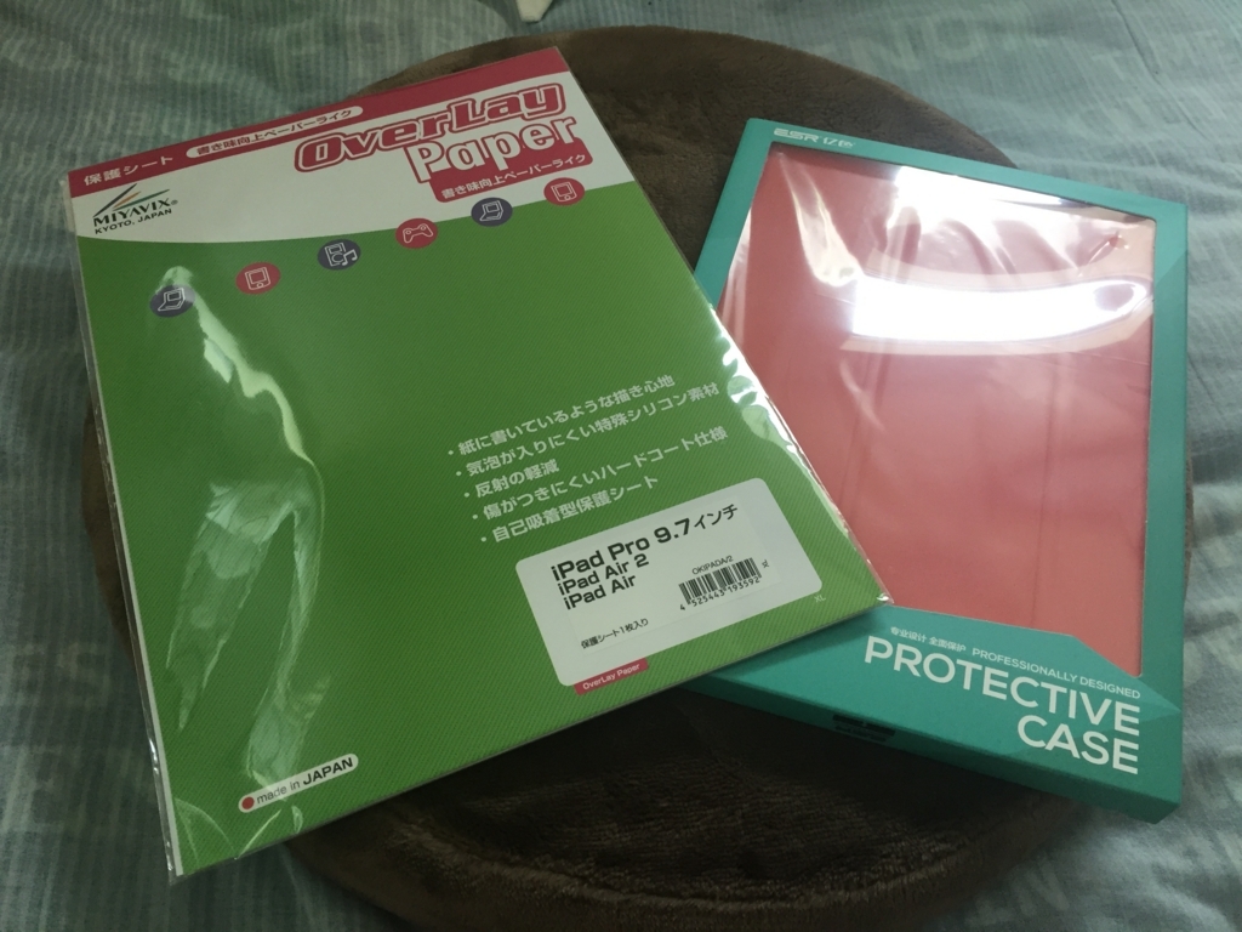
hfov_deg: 61.7
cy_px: 466
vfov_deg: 48.2
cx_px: 621
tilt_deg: -52.6
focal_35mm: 29
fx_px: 1041
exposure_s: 1/30
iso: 50
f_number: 2.2
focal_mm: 4.15
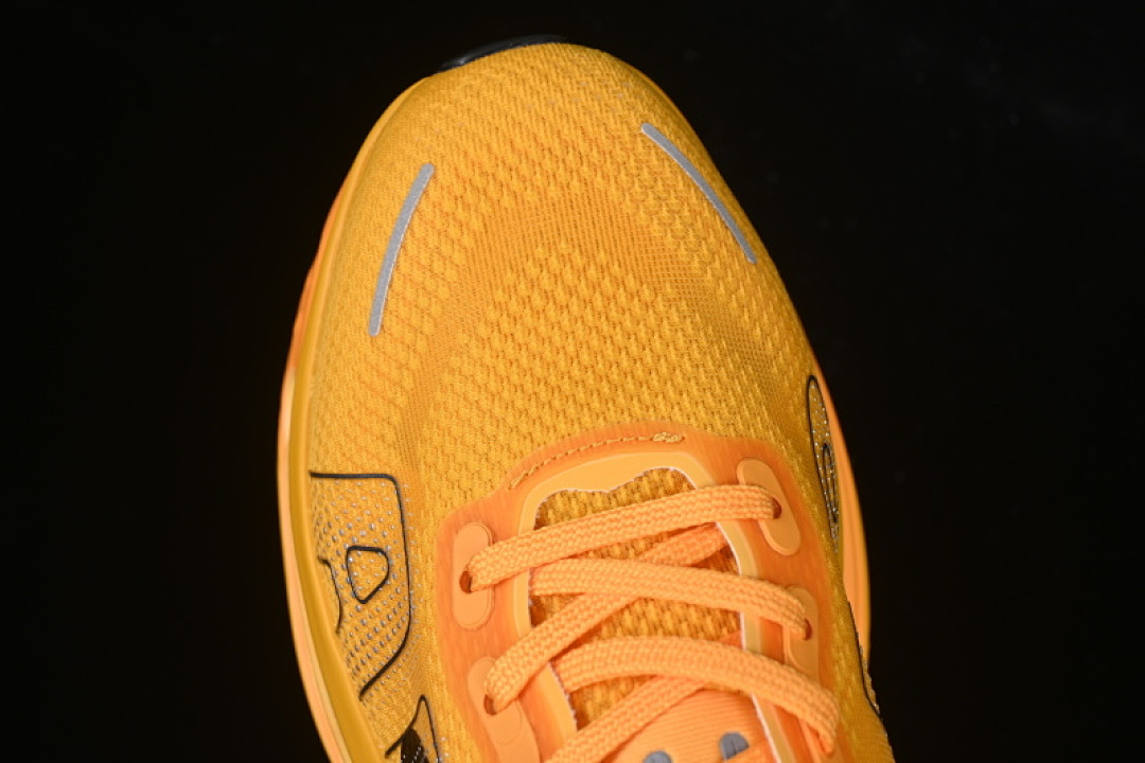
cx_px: 572
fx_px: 2385
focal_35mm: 75
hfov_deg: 27.0
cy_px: 382
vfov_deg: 18.2
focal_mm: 50
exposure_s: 1/80
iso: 160
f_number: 7.1
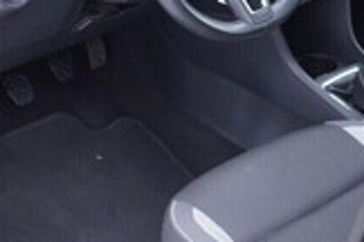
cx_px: 58
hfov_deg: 16.6
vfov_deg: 11.2
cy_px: 59
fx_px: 1233
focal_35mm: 122
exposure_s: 1/40
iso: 320
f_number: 2.8
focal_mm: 24
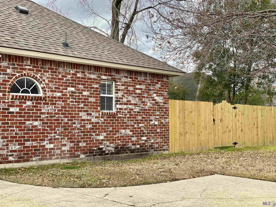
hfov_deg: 36.8
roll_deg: -1.1
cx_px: 138
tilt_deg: +1.8
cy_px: 104
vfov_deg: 28.0
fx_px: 415
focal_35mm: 52
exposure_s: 1/539
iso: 20
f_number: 2
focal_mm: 6
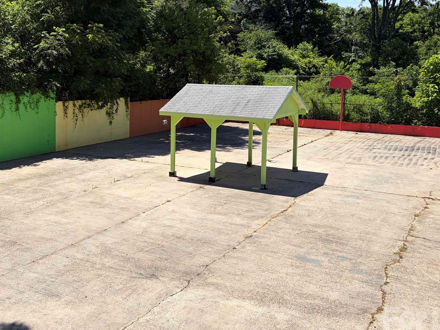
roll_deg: -0.8
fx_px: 508
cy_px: 118
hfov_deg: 46.5
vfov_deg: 35.7
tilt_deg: -5.0
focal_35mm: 40
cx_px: 172
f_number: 1.6
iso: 50
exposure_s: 1/3448
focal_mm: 5.96
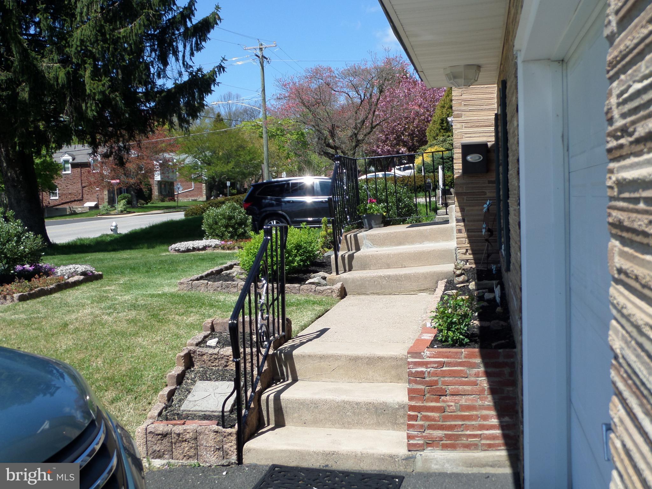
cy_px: 244
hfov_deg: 45.8
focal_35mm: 41
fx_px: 772
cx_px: 326
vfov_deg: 35.1
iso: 100
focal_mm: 6.8
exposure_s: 1/750
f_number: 3.6
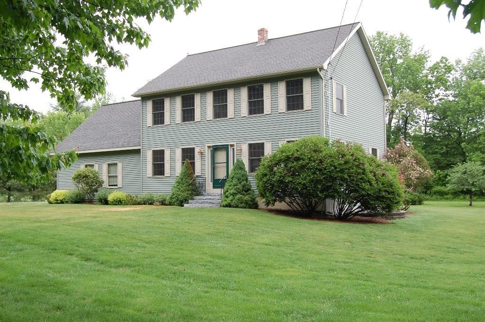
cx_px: 242
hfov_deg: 49.6
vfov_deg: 34.2
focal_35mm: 39
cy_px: 161
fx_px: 525
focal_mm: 26
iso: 400
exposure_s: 1/100
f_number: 9
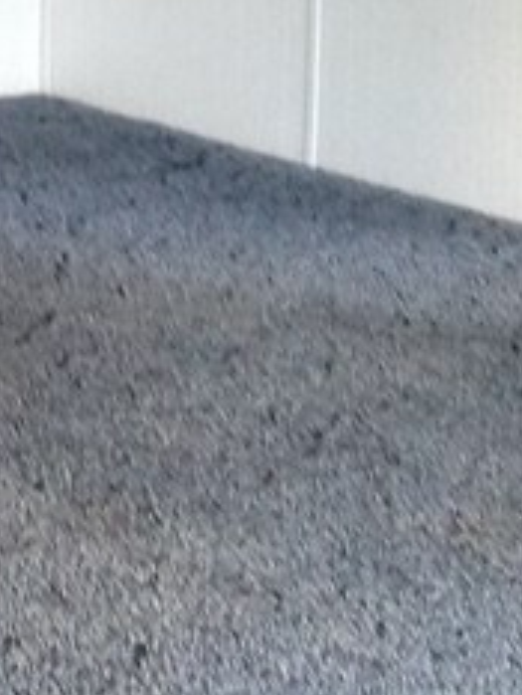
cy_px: -441
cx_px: -793
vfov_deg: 12.1
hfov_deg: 8.7
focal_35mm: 154
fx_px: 3094
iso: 125
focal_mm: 4.28
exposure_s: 1/15
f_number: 2.4
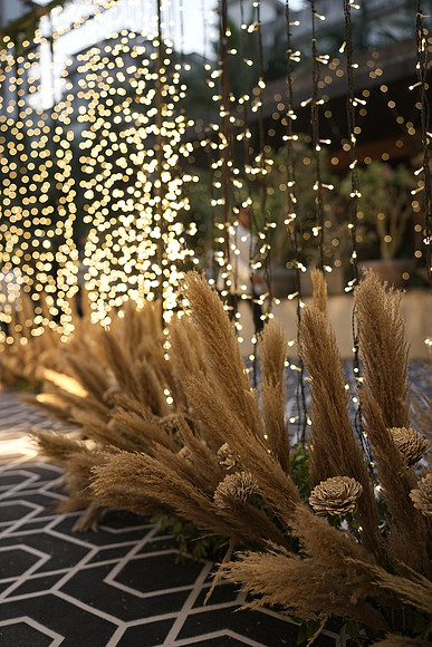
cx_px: 216
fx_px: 630
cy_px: 324
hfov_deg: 37.9
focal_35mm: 35
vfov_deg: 54.4
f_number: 2.5
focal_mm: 35
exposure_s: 1/200
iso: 200
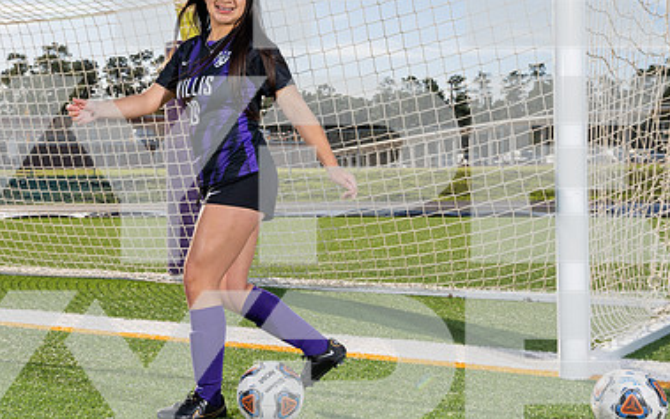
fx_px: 1169
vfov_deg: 20.3
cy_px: 171
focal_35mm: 64
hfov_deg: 31.7
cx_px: 225
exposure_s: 1/250
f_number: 8
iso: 100
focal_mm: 41
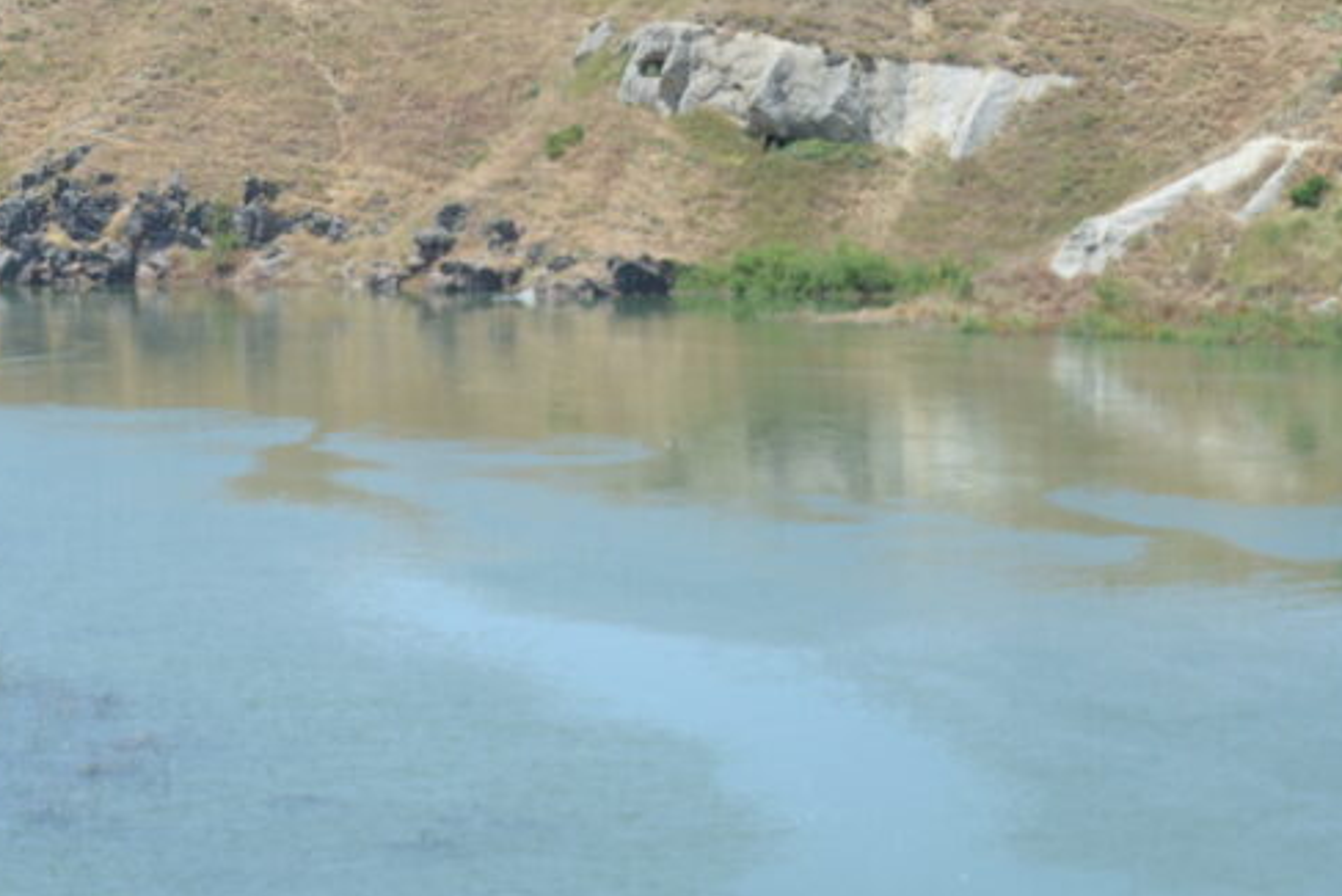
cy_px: 419
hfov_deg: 21.8
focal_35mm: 92
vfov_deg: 14.9
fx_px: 3430
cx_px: 223
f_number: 3.2
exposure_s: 1/3200
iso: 320
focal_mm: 35
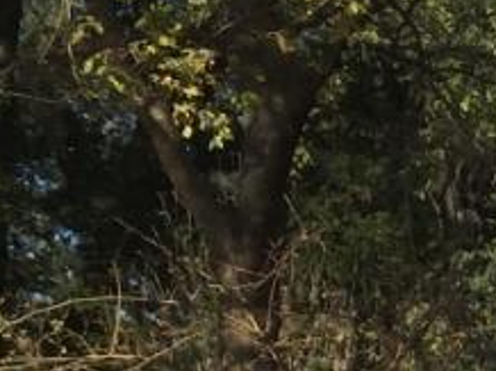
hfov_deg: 8.7
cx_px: 1433
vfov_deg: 7.1
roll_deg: -1.7
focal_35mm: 192
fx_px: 2748
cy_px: 1020
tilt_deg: -4.3
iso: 32
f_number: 2.2
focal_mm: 4.15
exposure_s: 1/1721
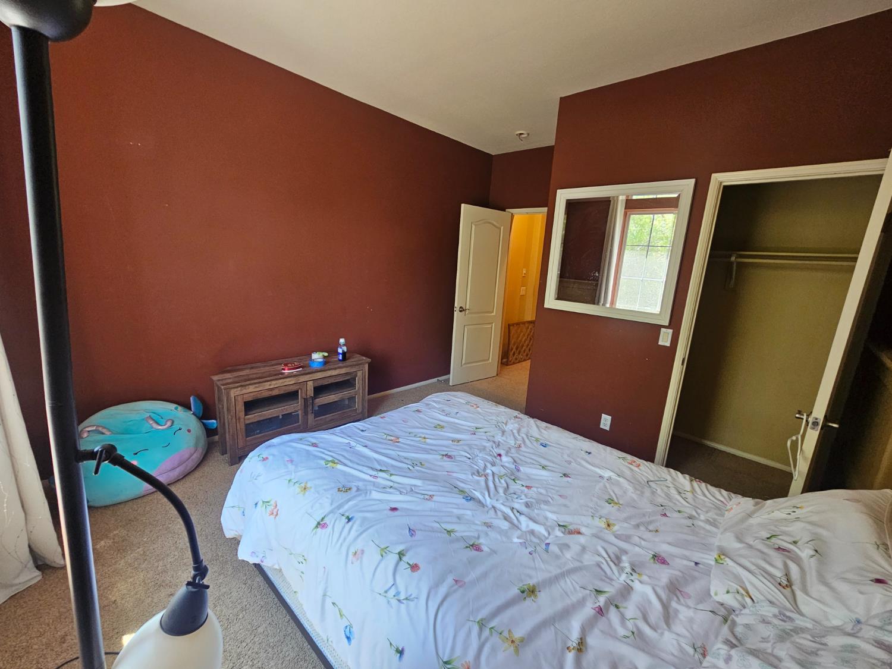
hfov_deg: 106.2
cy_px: 334
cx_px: 446
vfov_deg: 89.9
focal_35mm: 13
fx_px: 335
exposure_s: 1/60
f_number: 2.2
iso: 200
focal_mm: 2.2
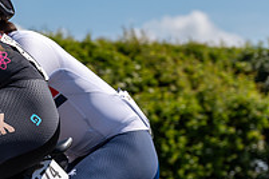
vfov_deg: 5.2
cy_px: 19
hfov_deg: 7.8
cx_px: -19
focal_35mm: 263
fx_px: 1965
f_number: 5.6
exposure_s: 1/1000
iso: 100
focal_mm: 91
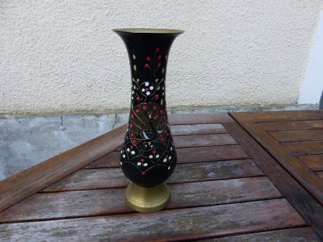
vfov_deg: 54.9
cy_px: 121
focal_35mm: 25
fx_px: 233
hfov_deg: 69.4
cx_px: 162
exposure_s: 1/60
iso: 250
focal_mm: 4.3
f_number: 3.3
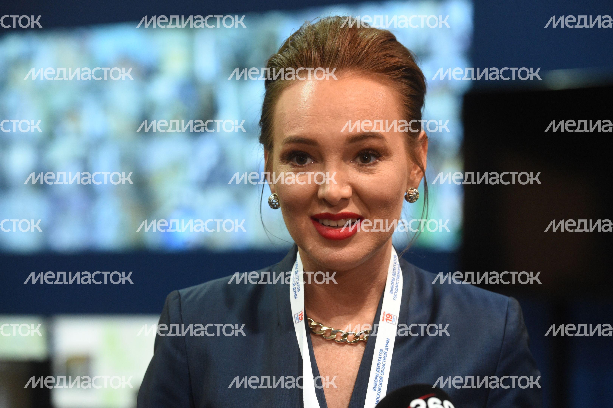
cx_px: 306
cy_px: 204
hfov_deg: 16.4
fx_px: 2127
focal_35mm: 125
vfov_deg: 11.0
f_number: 4.5
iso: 8000
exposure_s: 1/640
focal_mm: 125
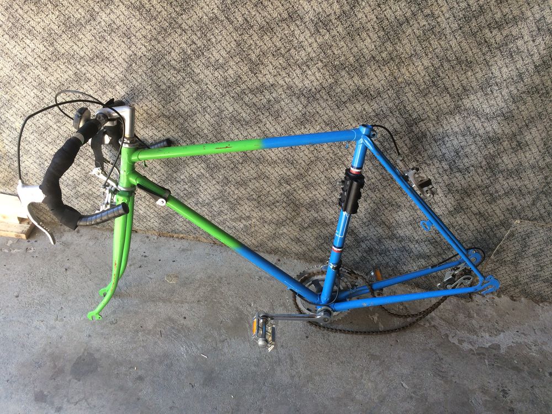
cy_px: 207
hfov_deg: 61.7
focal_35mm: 29
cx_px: 276
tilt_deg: -42.1
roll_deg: -13.9
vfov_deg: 48.2
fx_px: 462
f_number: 2.2
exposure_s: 1/100
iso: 50
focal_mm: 4.15
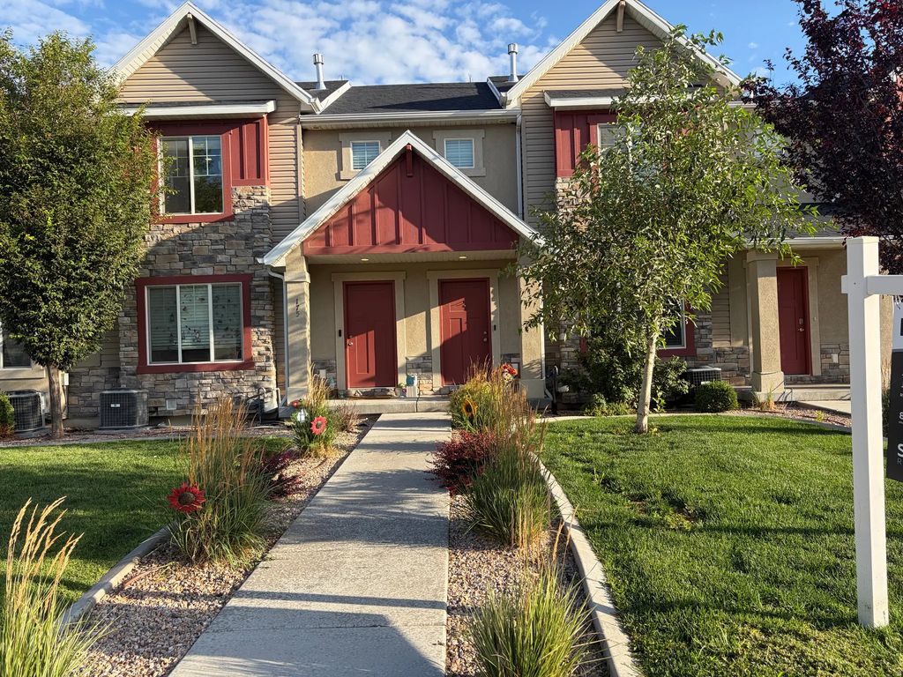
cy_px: 338
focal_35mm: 26
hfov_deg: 67.3
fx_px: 678
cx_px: 452
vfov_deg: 53.1
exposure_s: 1/1263
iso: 50
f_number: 1.6
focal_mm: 5.96
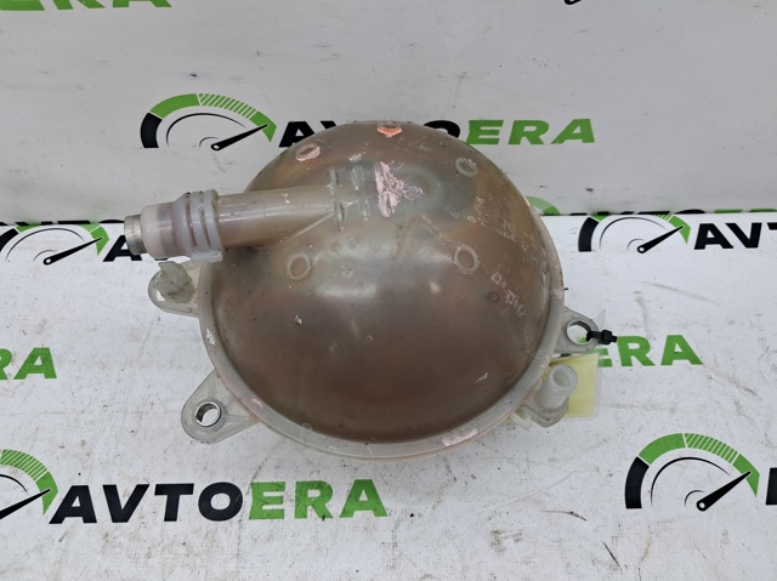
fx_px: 606
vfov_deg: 51.3
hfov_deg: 65.4
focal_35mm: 27
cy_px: 290
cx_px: 388
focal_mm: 4
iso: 50
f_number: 1.8
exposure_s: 1/50
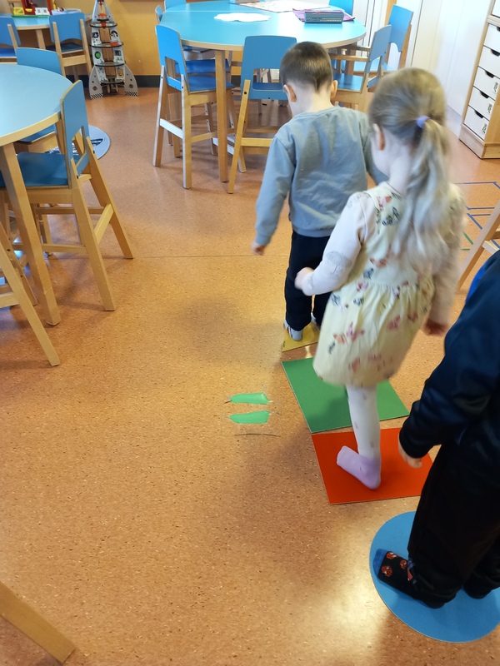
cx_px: 250
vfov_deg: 65.3
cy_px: 333
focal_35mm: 27
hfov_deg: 51.4
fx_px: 520
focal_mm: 4
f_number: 1.8
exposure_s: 1/25
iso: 320
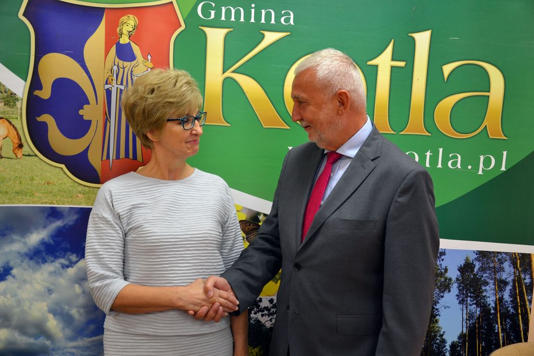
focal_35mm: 42
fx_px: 623
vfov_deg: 31.9
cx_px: 267
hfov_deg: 46.4
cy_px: 178
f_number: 4
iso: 400
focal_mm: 28
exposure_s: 1/20
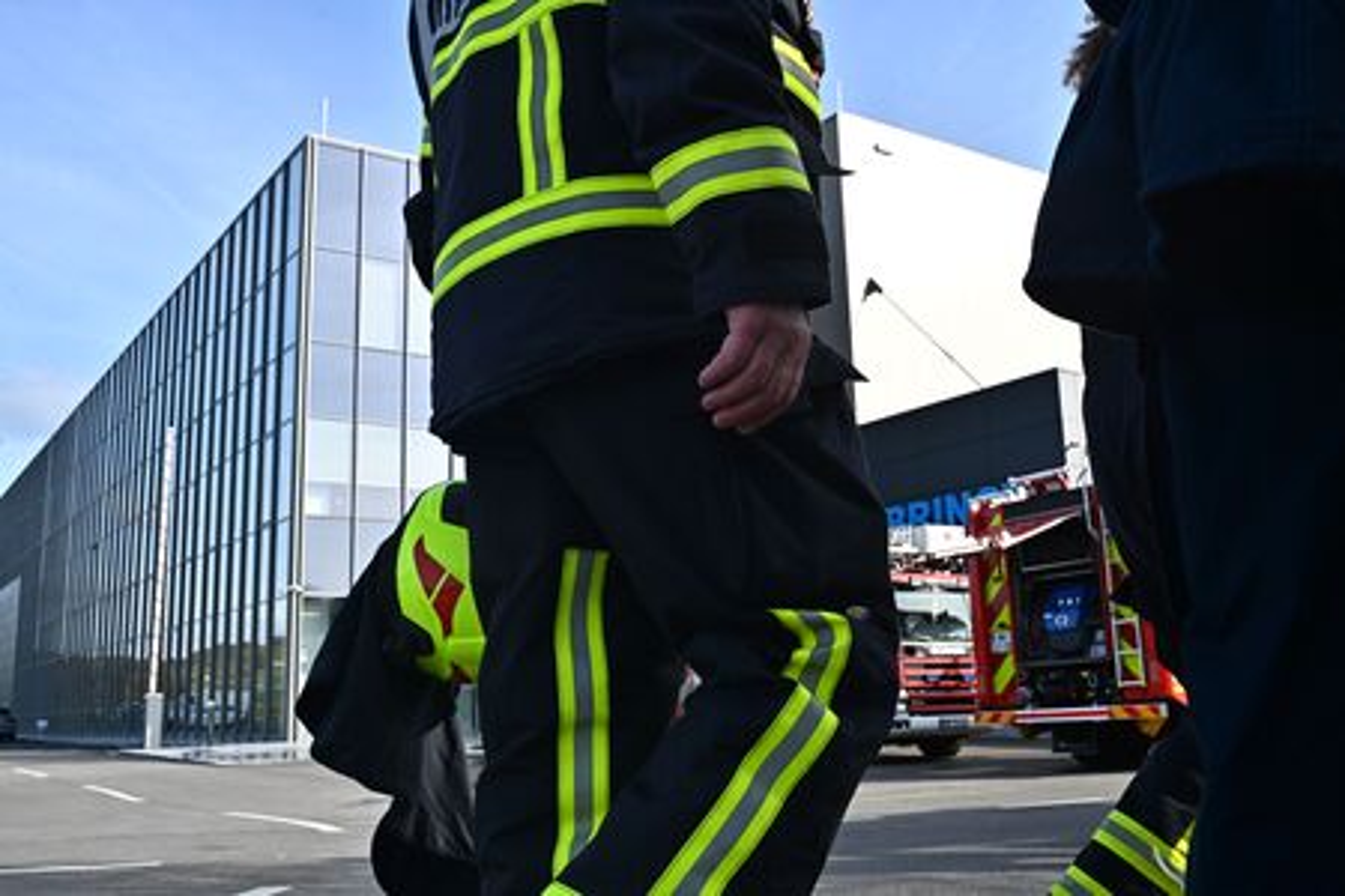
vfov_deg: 37.9
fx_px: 1308
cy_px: 448
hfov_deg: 54.4
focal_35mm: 35
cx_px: 672
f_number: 16
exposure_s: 1/1000
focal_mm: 35
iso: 1600
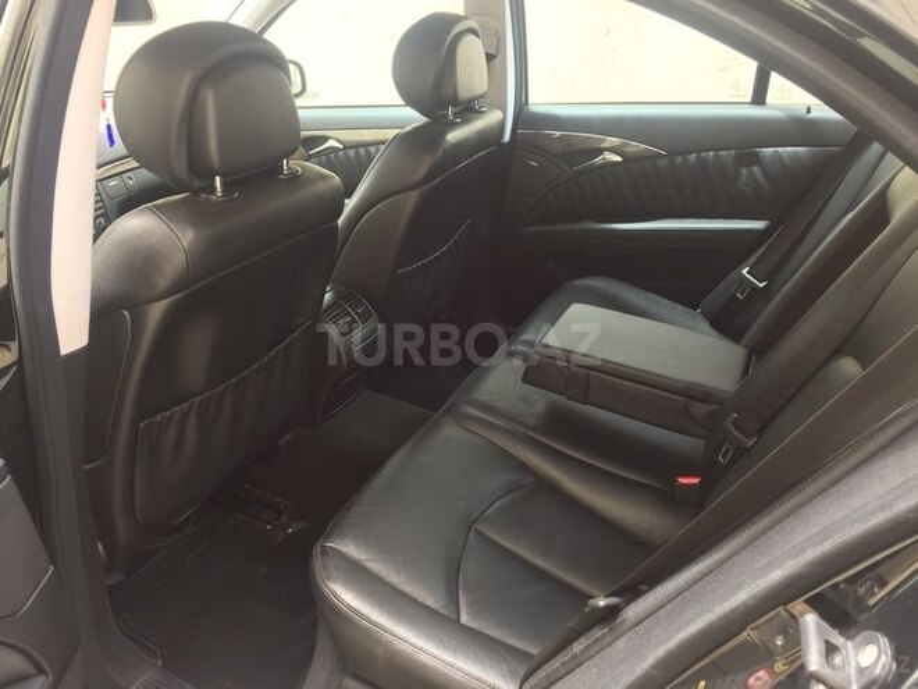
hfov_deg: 61.7
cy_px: 344
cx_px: 459
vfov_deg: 48.2
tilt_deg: -22.0
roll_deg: -2.2
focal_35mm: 29
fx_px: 769
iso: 40
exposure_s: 1/50
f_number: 2.2
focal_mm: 4.15
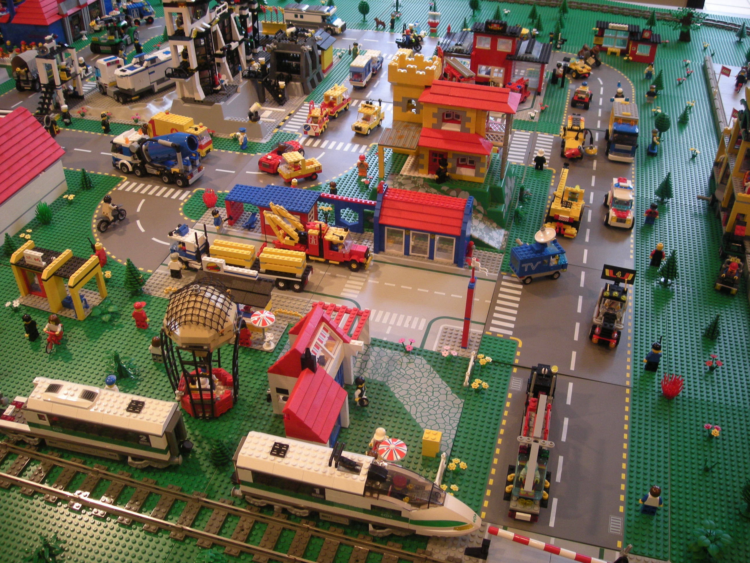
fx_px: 758
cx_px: 375
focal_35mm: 35
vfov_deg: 40.7
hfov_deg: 52.6
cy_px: 282
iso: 89
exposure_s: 1/7.9
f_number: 2.8
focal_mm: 5.7
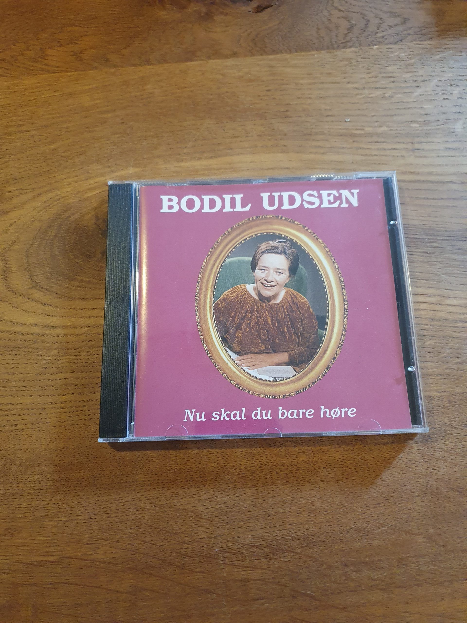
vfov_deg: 67.3
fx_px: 468
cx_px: 234
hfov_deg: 53.1
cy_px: 312
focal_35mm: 26
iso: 320
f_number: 1.5
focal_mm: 4.32
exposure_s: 1/50
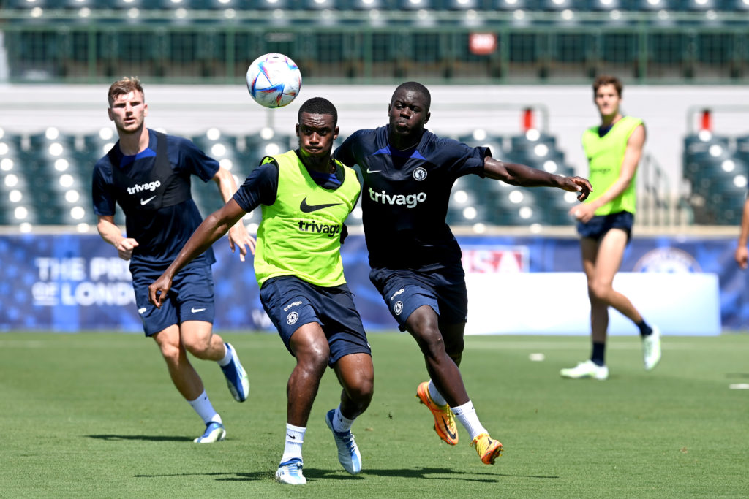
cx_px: 374
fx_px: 8323
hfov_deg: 5.2
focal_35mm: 400
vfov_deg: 3.4
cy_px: 250
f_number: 5.6
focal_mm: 400
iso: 400
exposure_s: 1/2000
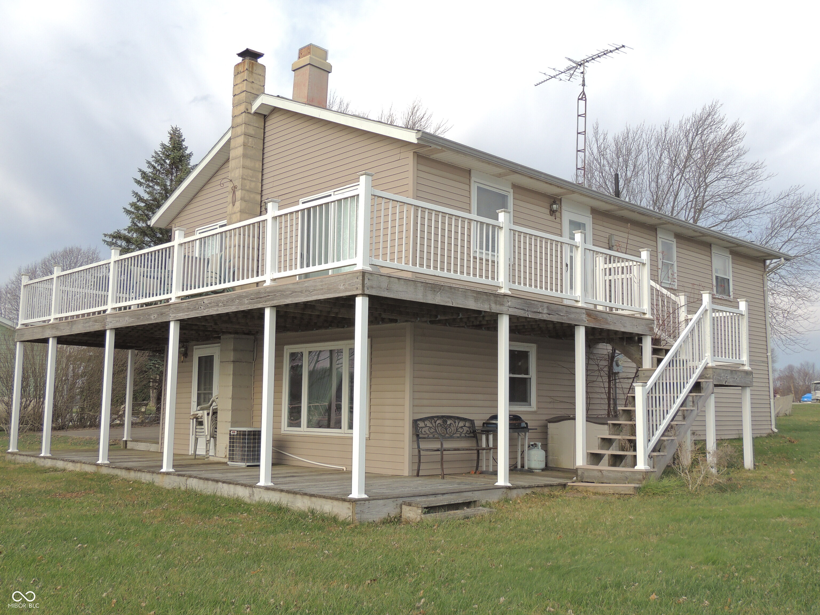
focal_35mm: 35
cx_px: 410
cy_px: 308
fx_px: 829
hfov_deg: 52.6
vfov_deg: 40.7
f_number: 3.3
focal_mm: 6.2
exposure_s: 1/500
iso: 100
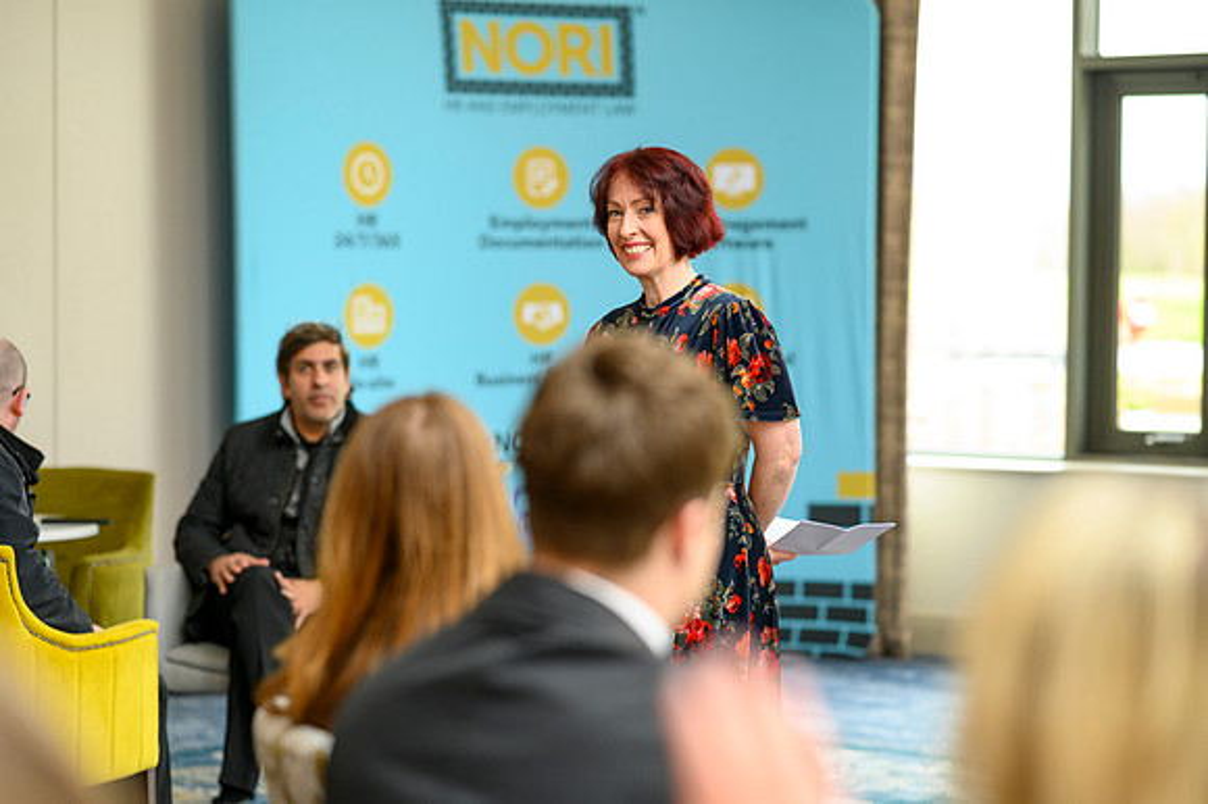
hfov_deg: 22.9
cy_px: 402
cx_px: 619
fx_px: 2981
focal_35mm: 89
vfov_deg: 15.4
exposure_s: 1/200
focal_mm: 85
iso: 640
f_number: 2.2
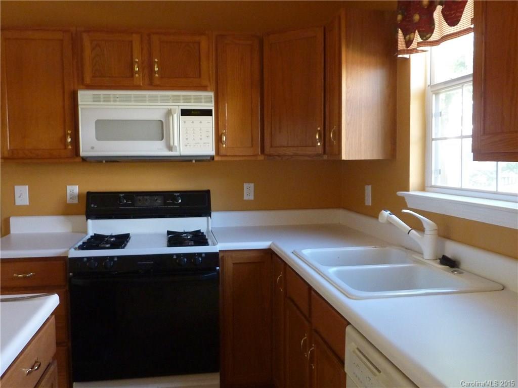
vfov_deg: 44.2
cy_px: 194
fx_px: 479
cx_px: 259
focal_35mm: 32
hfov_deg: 56.8
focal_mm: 4.4
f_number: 3.3
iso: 400
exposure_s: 1/30
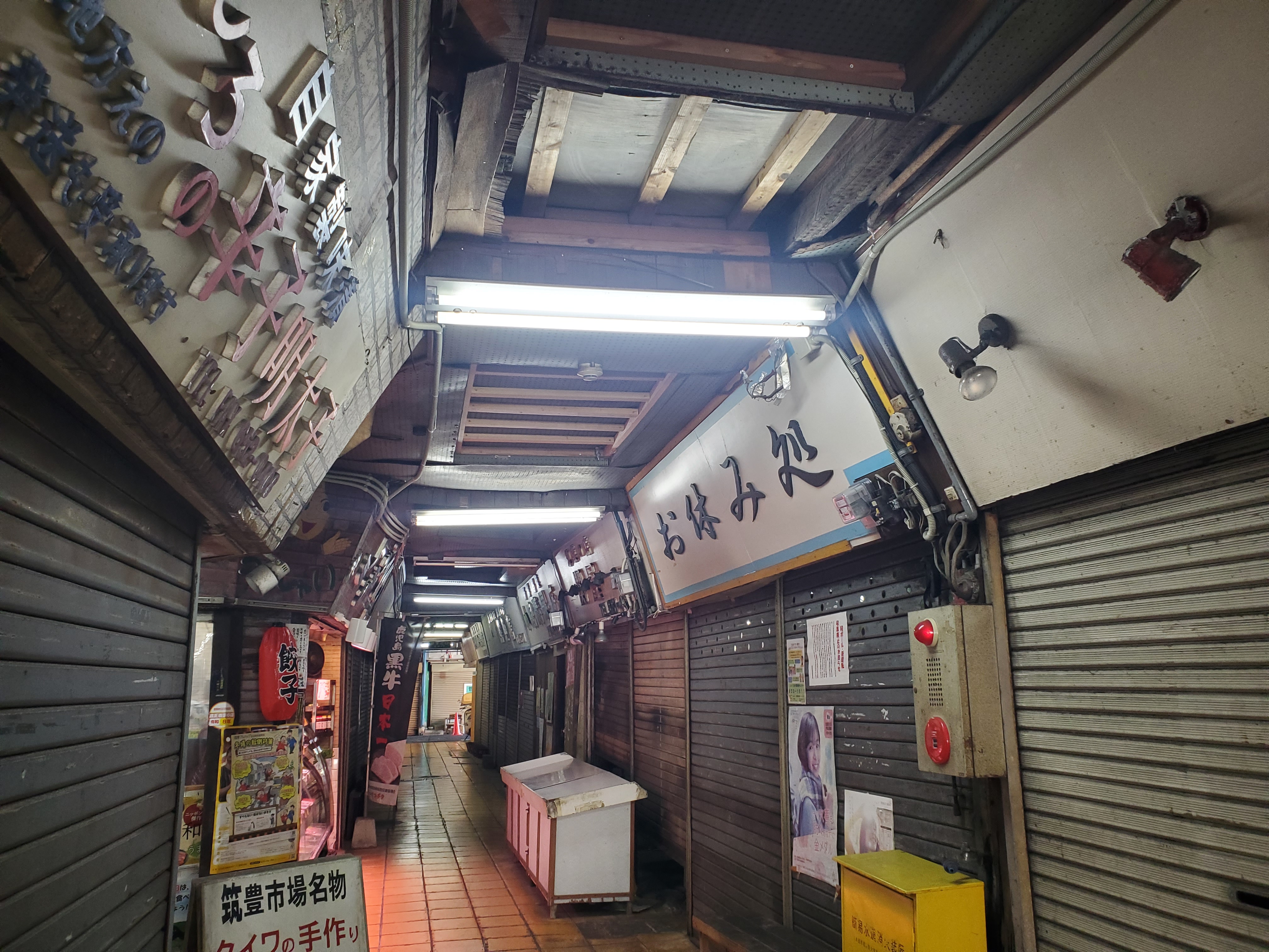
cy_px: 476
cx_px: 634
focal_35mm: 26
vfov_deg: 53.1
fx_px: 953
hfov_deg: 67.3
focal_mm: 4.3
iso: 200
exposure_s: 1/60
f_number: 2.4
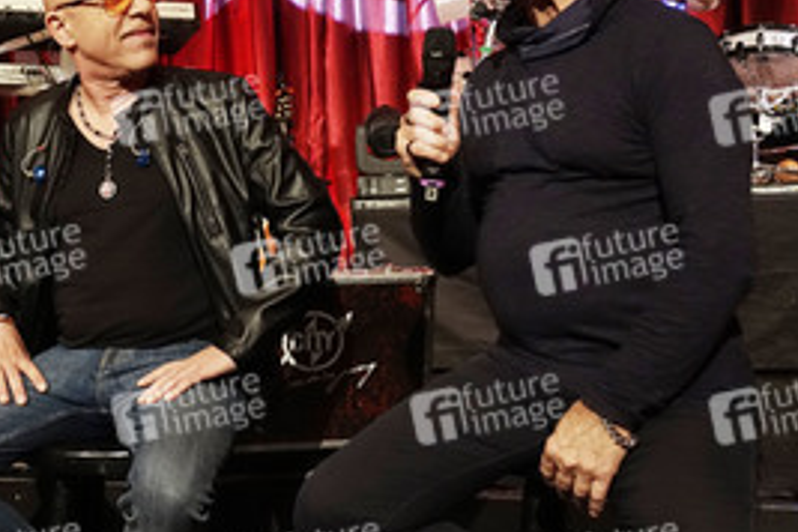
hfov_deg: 36.3
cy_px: 185
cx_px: 229
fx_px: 1197
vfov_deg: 25.0
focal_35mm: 54
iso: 1250
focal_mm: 11.8
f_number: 2.8
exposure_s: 1/125
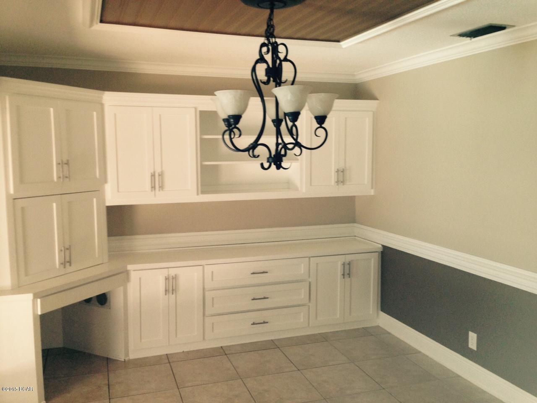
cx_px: 268
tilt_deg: -5.9
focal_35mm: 33
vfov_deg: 42.9
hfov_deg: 55.4
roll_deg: -0.4
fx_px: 512
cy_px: 202
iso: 80
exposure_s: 1/20
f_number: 2.4
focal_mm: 4.12
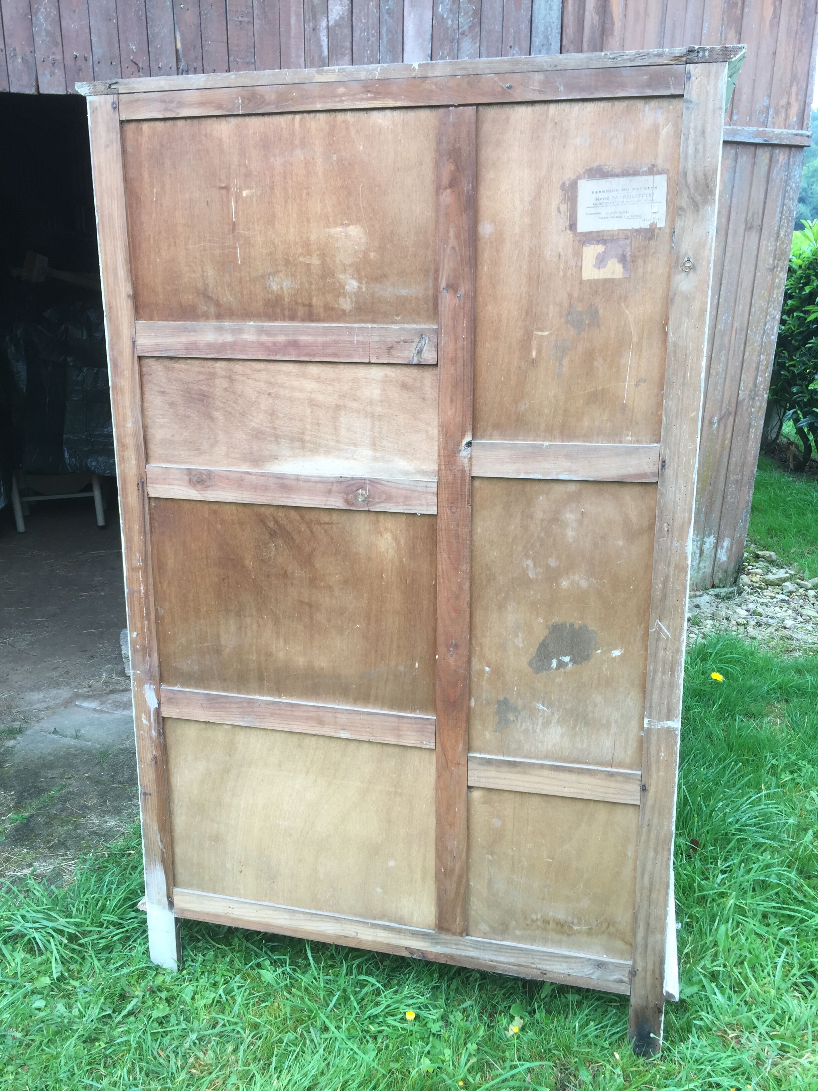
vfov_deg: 61.7
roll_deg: -1.4
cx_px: 409
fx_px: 914
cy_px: 546
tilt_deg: -19.3
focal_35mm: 29
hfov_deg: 48.2
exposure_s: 1/106
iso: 32
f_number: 2.2
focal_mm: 4.15
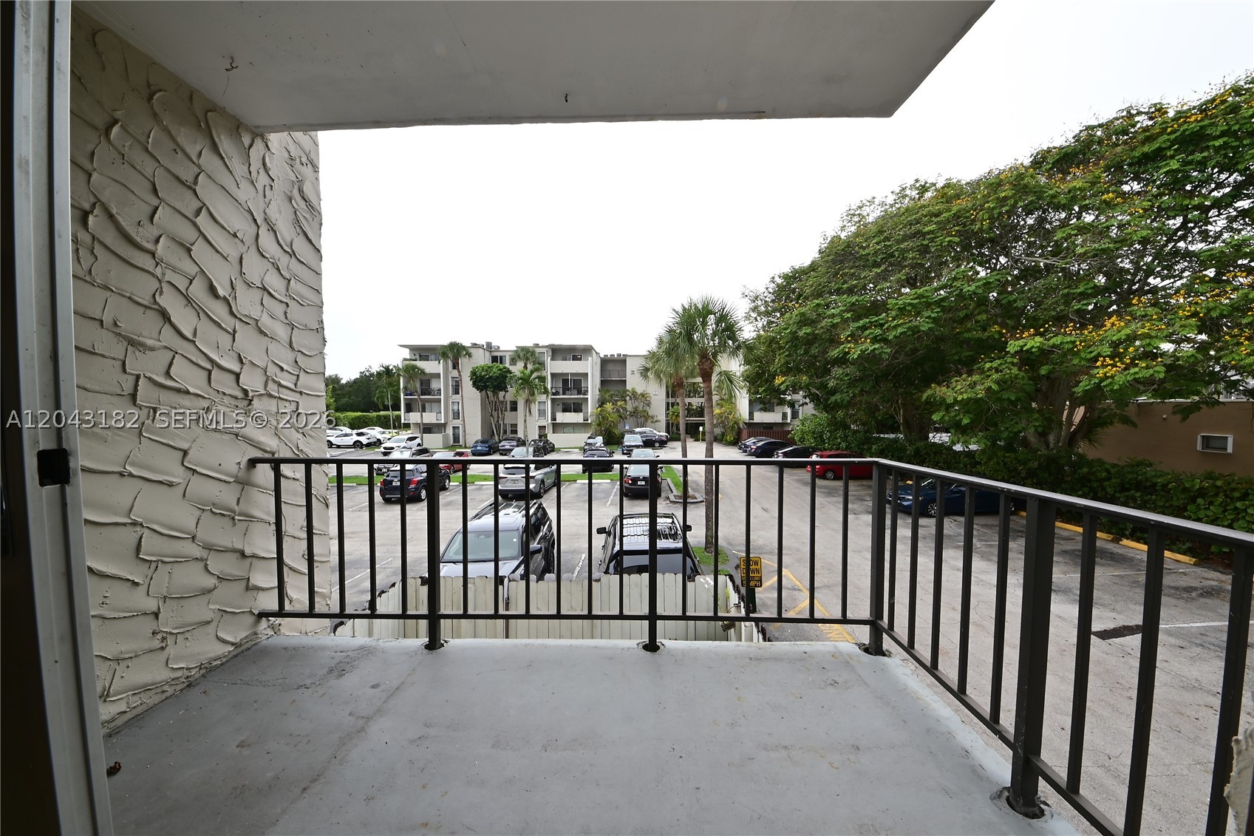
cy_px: 418
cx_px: 627
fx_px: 418
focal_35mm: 12
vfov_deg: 90.0
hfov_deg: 112.6
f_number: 22
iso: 100
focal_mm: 8
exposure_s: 1/5
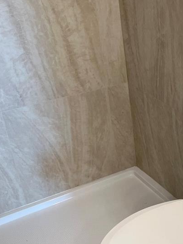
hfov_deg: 23.6
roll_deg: +1.3
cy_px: 160
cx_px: 202
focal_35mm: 58
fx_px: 409
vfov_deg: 33.0
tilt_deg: -30.5
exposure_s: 1/120
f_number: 1.5
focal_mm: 5.7
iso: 80
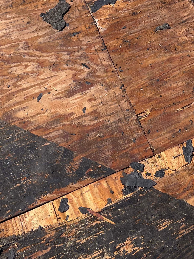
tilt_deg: -30.3
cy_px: 8
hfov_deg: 23.4
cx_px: 174
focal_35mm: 61
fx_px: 456
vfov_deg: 29.8
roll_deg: +3.7
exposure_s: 1/2817
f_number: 1.6
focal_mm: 4.2
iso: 32
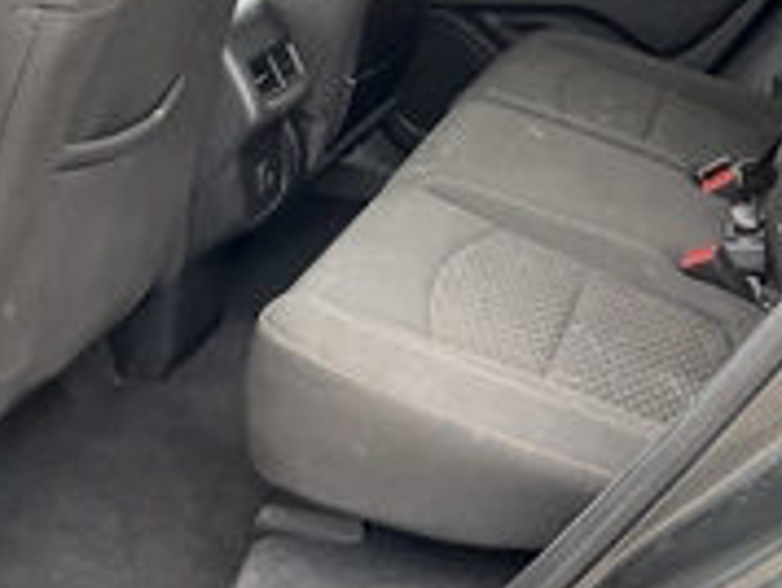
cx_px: 395
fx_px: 1470
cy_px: 101
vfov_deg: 22.3
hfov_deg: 29.8
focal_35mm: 65
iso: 50
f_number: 1.8
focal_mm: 3
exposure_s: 1/122
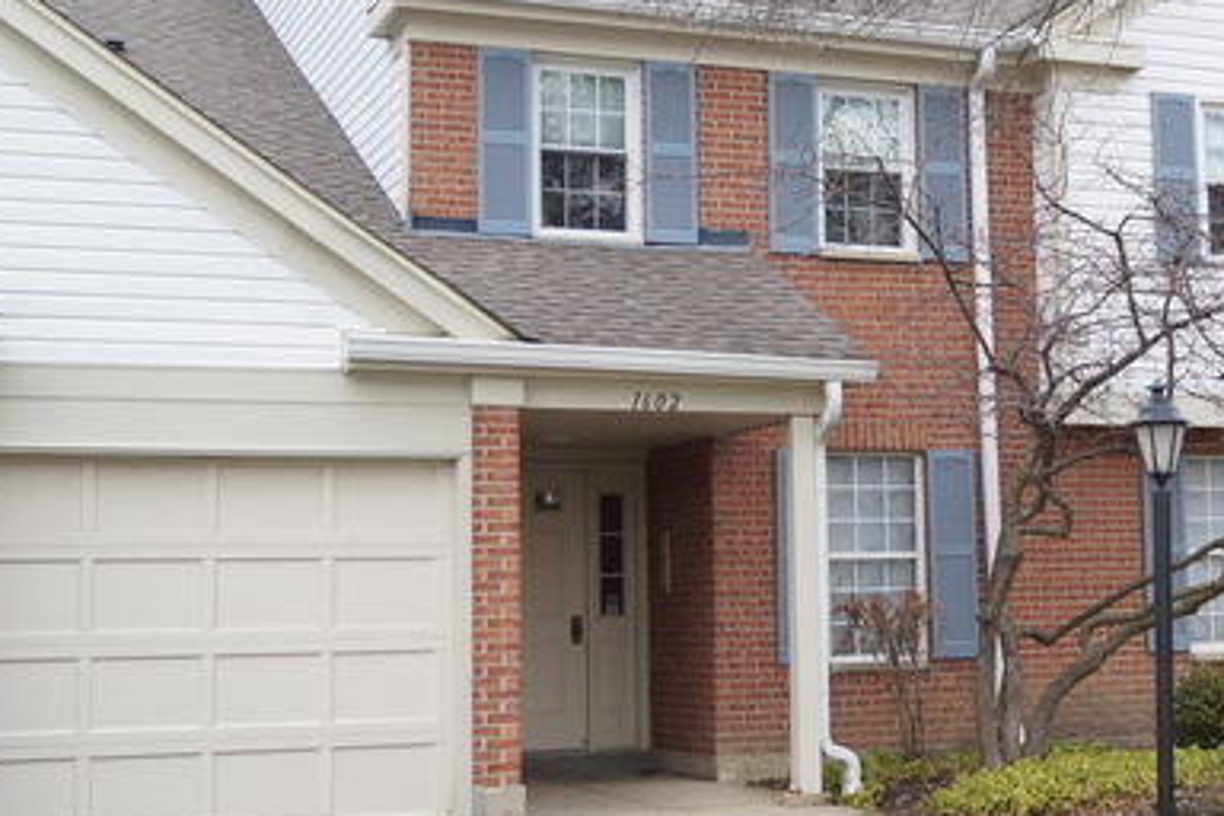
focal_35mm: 65
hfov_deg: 30.4
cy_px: 338
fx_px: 2210
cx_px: 921
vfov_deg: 20.9
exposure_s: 1/1250
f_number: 4
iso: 800
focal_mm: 26
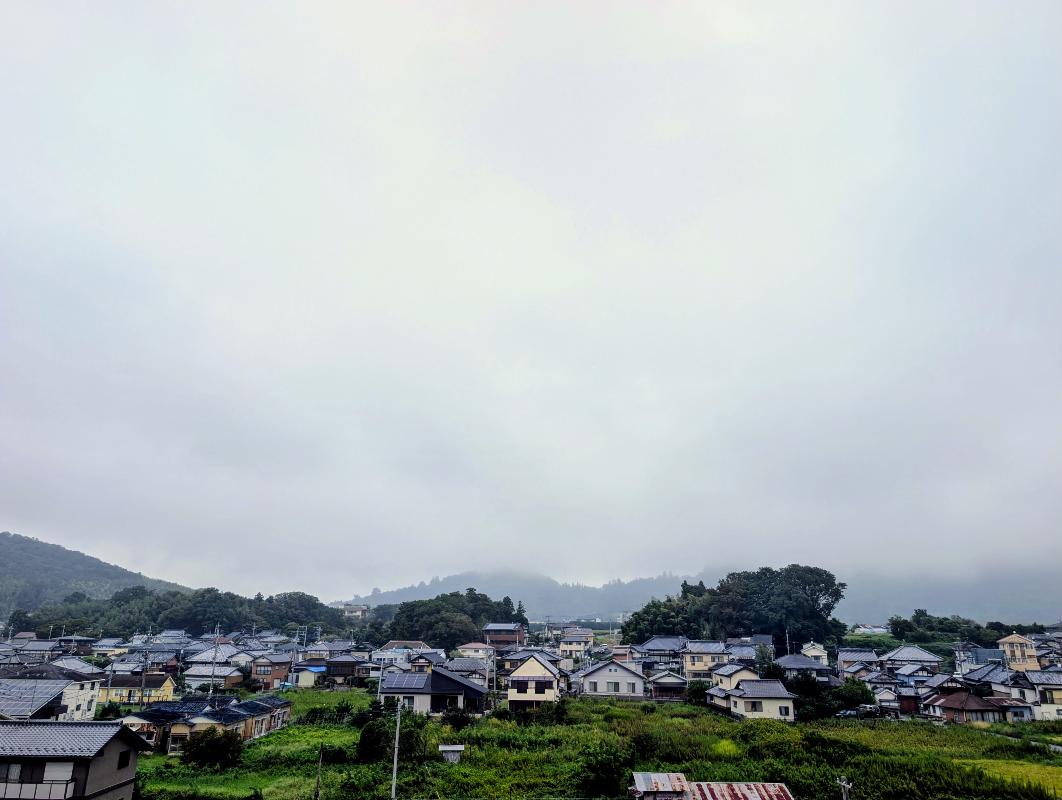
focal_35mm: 24
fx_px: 737
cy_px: 400
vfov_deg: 56.9
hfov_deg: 71.5
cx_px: 531
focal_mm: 6.9
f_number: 1.68
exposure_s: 1/962
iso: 37
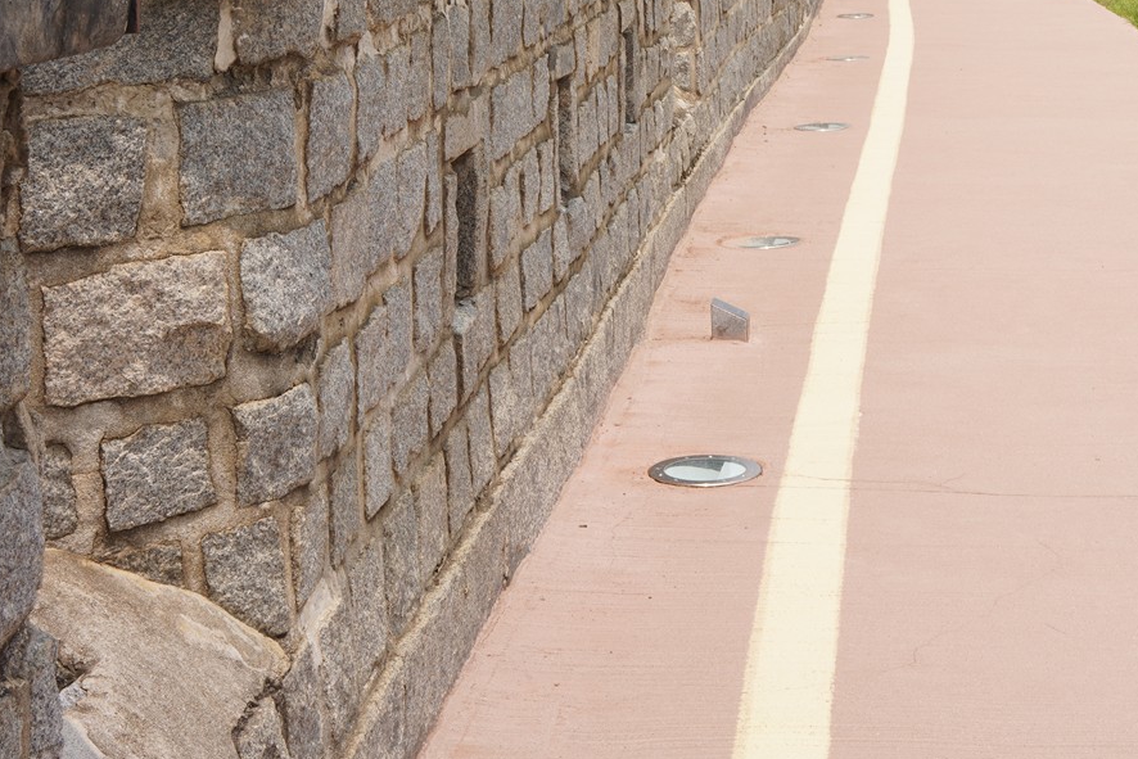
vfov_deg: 16.7
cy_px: -85
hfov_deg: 24.9
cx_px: 1034
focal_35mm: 79
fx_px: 2498
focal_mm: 35
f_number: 16
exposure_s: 1/60
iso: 100
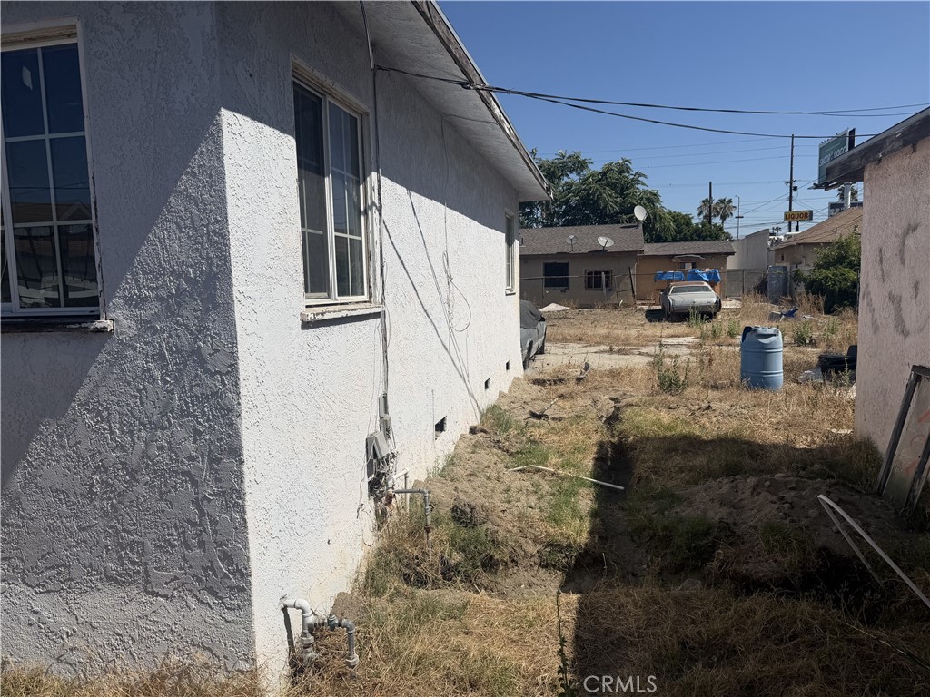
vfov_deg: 56.8
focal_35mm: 24
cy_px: 348
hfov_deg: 71.6
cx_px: 465
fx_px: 645
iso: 80
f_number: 1.78
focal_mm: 6.76
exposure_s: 1/10309
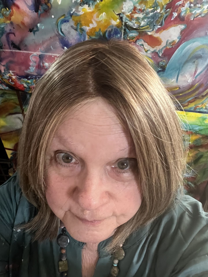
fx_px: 240
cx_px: 104
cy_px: 138
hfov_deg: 46.8
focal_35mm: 30
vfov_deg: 60.0
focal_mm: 2.71
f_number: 2.2
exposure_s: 1/30
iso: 800
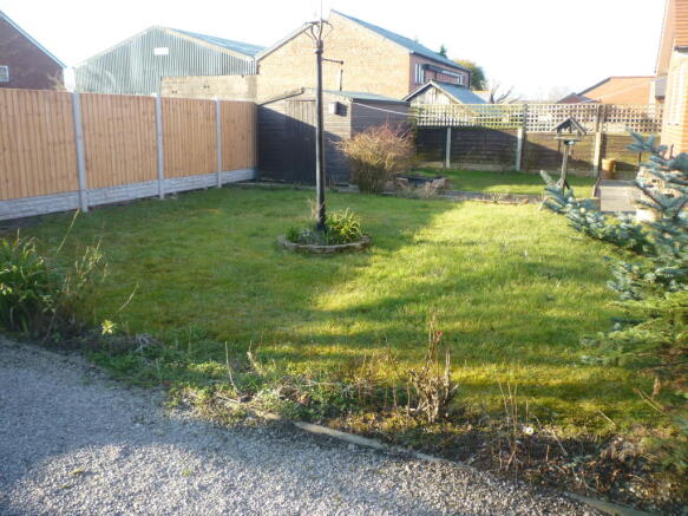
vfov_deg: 48.2
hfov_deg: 61.7
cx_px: 344
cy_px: 258
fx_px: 576
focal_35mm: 29
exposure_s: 1/100
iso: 80
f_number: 3.3
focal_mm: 5.2
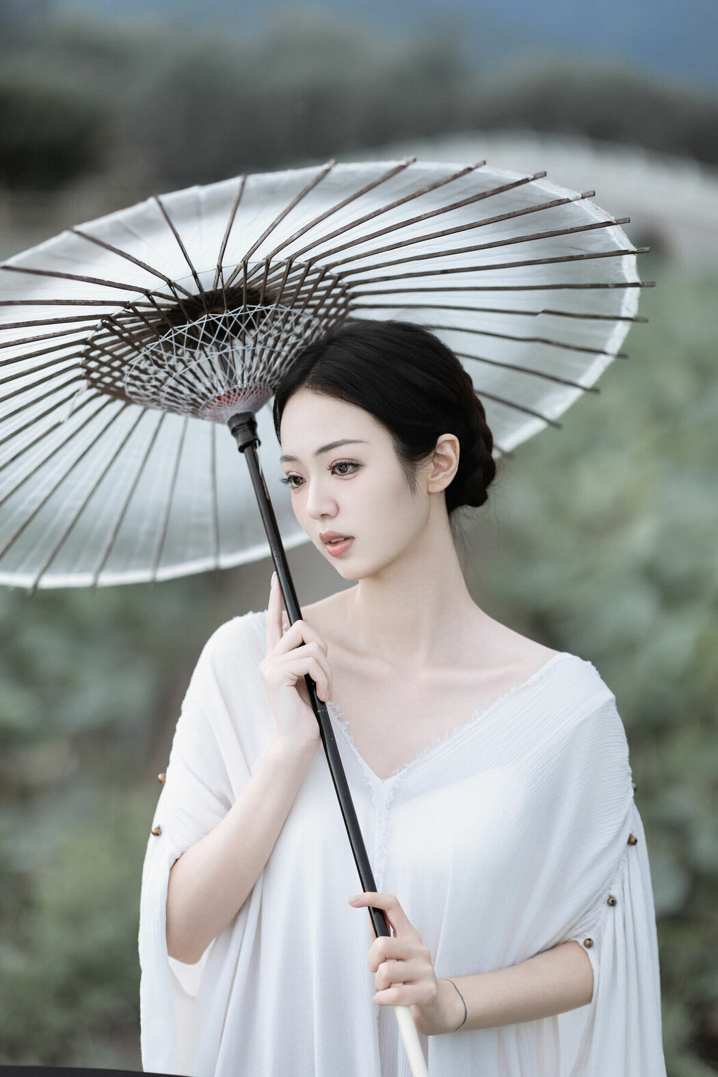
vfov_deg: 23.9
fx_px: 2543
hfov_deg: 16.1
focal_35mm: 85
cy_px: 538
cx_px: 359
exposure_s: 1/2500
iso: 400
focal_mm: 85
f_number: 1.8
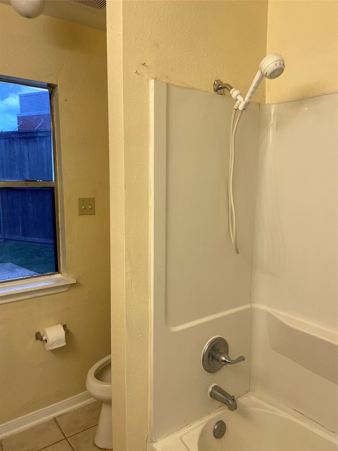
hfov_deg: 53.1
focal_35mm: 26
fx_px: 338
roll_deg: -0.2
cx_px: 169
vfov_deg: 67.3
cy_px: 226
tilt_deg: -7.8
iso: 50
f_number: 1.8
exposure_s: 1/120
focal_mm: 4.25
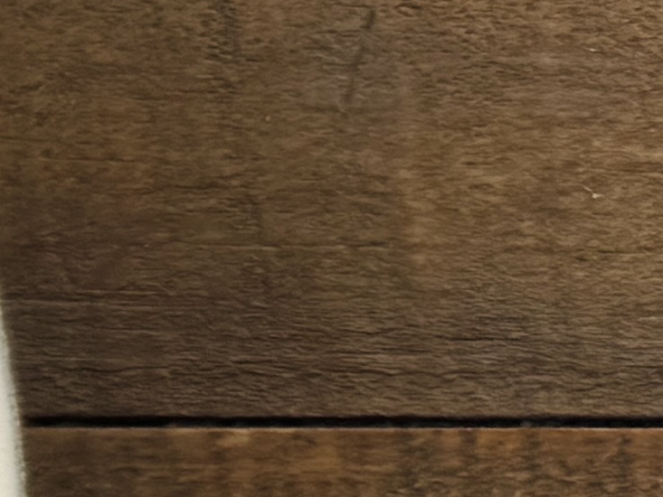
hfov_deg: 8.0
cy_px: 755
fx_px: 3582
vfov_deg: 7.8
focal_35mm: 187
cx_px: -1731
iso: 80
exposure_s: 1/1010
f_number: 1.78
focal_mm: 6.76
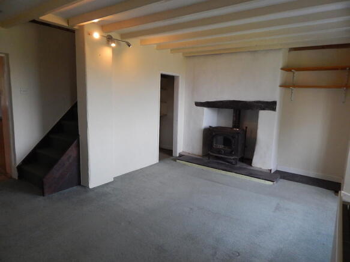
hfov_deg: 73.9
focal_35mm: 23
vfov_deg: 58.9
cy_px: 131
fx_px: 233
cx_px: 175
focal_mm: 4
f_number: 3
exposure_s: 1/100
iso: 400
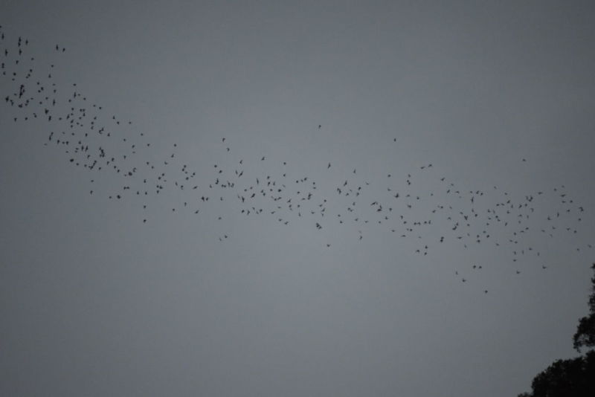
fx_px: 4960
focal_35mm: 300
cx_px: 298
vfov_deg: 4.6
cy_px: 198
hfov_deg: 6.9
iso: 3200
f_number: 5.6
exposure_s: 1/800
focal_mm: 200
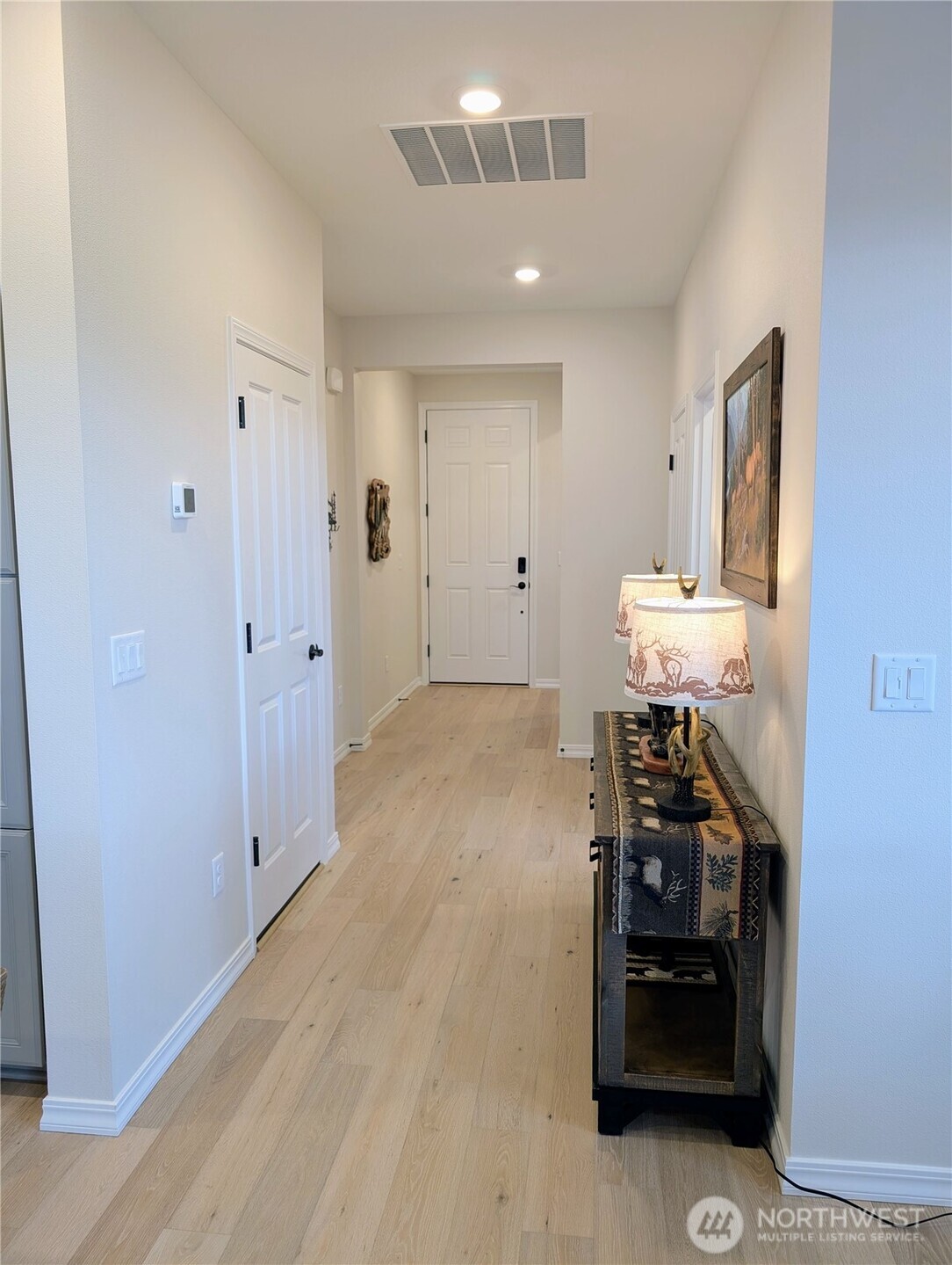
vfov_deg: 71.5
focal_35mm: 24
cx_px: 476
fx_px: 878
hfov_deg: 57.0
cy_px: 632
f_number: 1.68
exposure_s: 1/24
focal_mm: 6.9
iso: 29
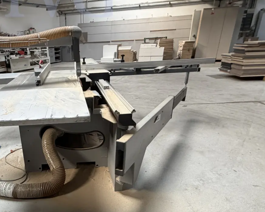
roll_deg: +2.3
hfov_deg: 56.5
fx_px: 235
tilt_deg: -24.2
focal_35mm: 30
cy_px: 147
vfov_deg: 47.4
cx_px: 73
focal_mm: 2.22
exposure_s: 1/121
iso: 200
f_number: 2.2
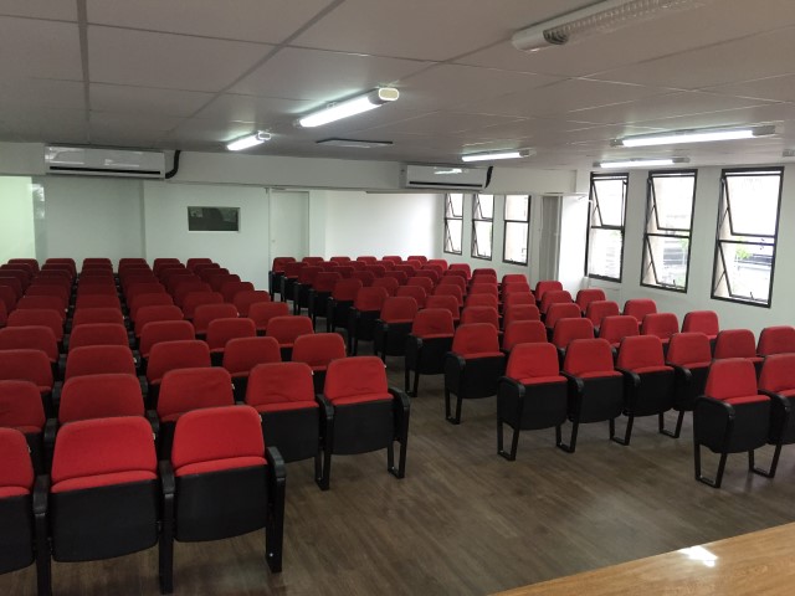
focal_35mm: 29
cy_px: 298
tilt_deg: -8.0
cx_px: 398
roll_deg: -2.6
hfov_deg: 61.7
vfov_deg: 48.2
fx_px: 666
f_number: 2.2
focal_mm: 4.15
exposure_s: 1/30
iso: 50
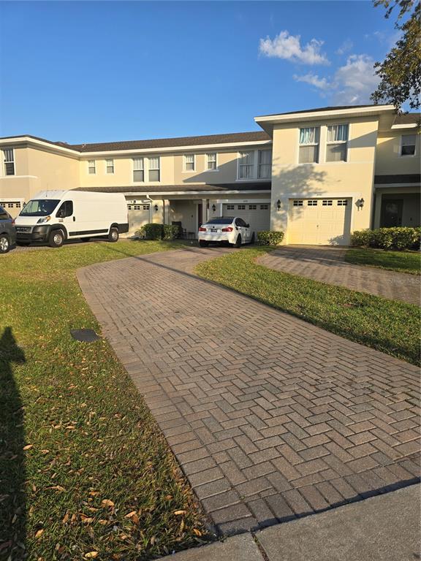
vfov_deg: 73.9
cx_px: 210
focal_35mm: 23
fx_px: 373
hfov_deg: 58.9
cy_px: 280
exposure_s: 1/645
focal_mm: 6.3
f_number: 1.7
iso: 12
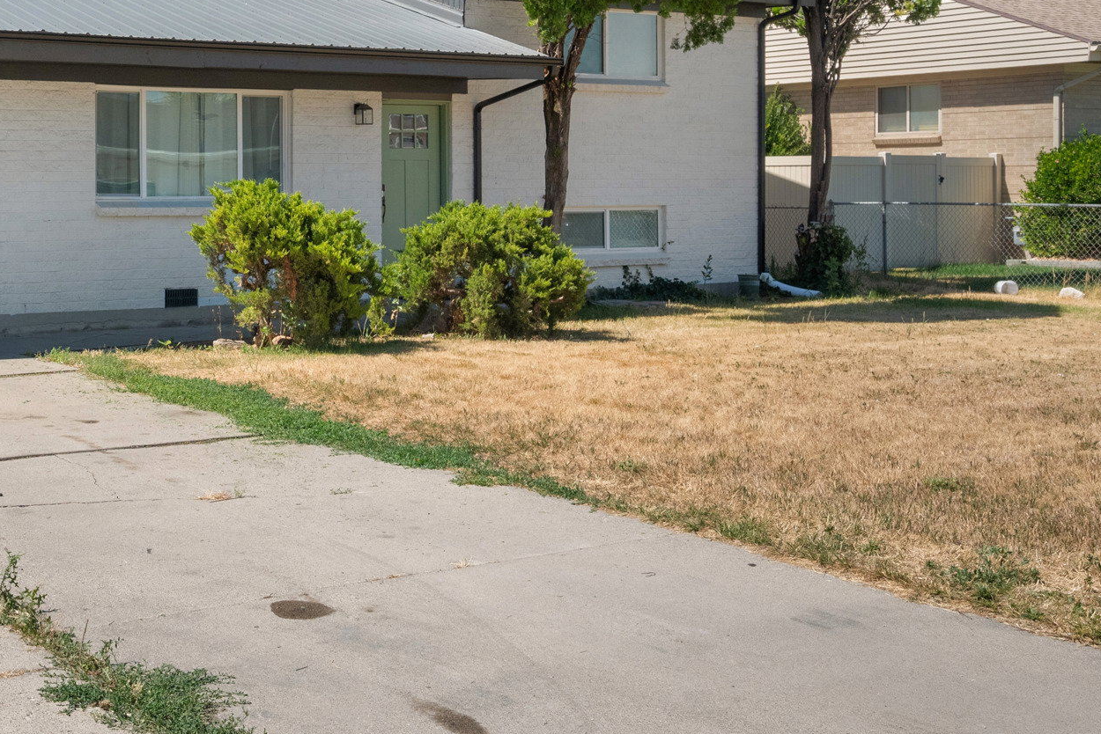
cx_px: 83
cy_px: 190
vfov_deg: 28.8
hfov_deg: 39.3
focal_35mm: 46
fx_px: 1407
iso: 1600
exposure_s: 1/320
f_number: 8
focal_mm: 23
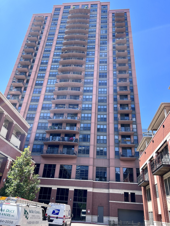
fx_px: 170
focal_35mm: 26
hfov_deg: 53.1
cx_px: 85
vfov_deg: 67.3
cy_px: 113
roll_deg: -4.9
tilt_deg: +30.3
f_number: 1.5
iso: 50
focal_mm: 5.7
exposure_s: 1/1058
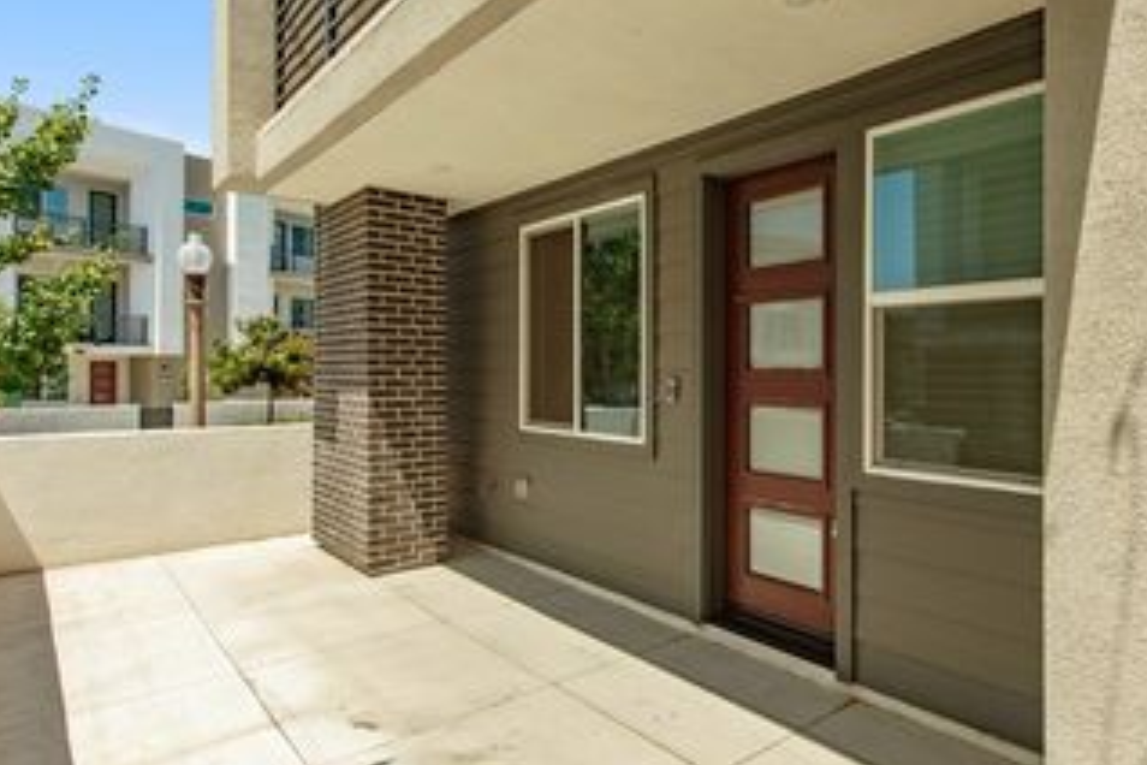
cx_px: 707
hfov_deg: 77.4
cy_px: 388
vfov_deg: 57.2
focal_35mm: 22
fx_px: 701
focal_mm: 14
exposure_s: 1/200
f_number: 13
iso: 100
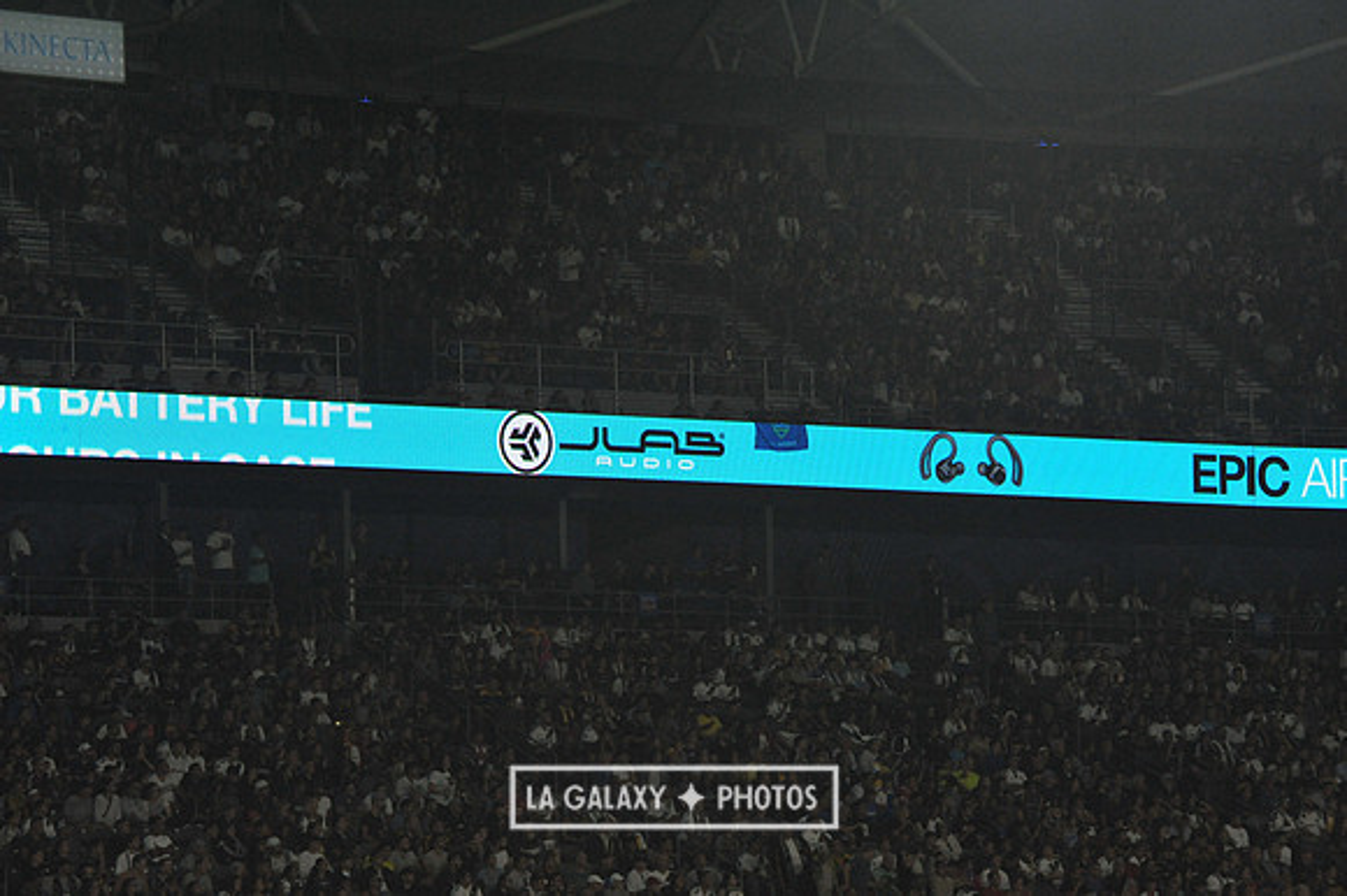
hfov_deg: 10.3
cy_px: 448
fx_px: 7479
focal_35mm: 200
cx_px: 674
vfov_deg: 6.9
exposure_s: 1/500
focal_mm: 200
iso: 3200
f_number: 11
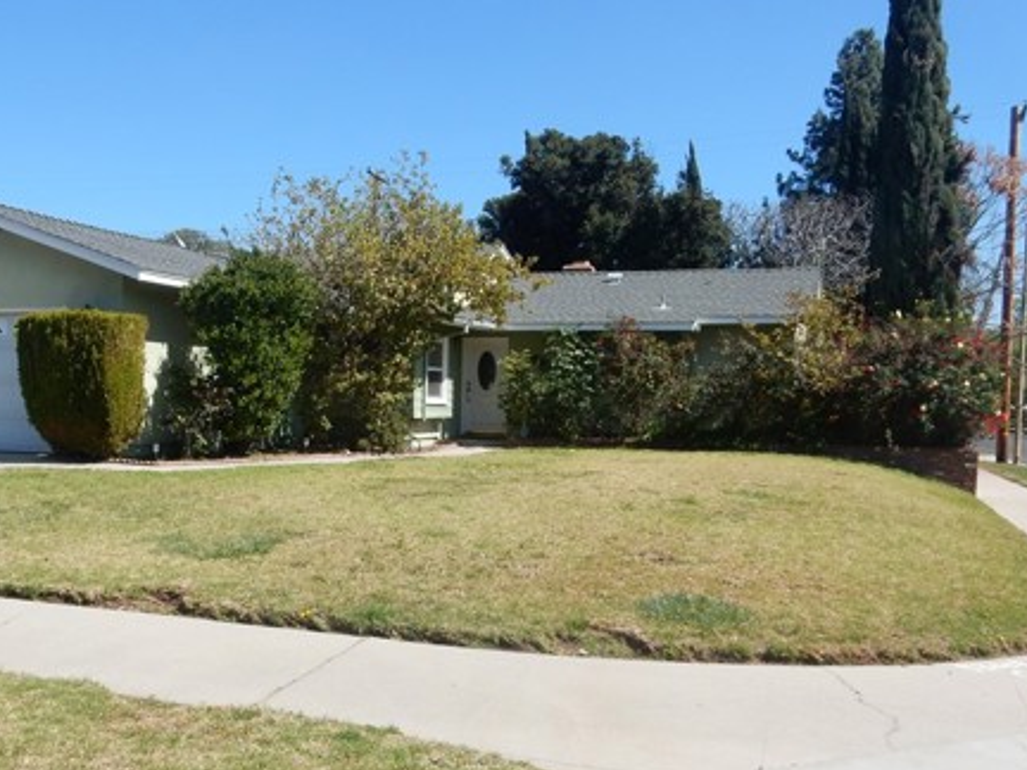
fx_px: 1098
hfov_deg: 49.8
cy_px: 437
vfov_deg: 38.6
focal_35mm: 37
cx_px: 407
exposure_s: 1/1000
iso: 125
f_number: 4.2
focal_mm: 4.5
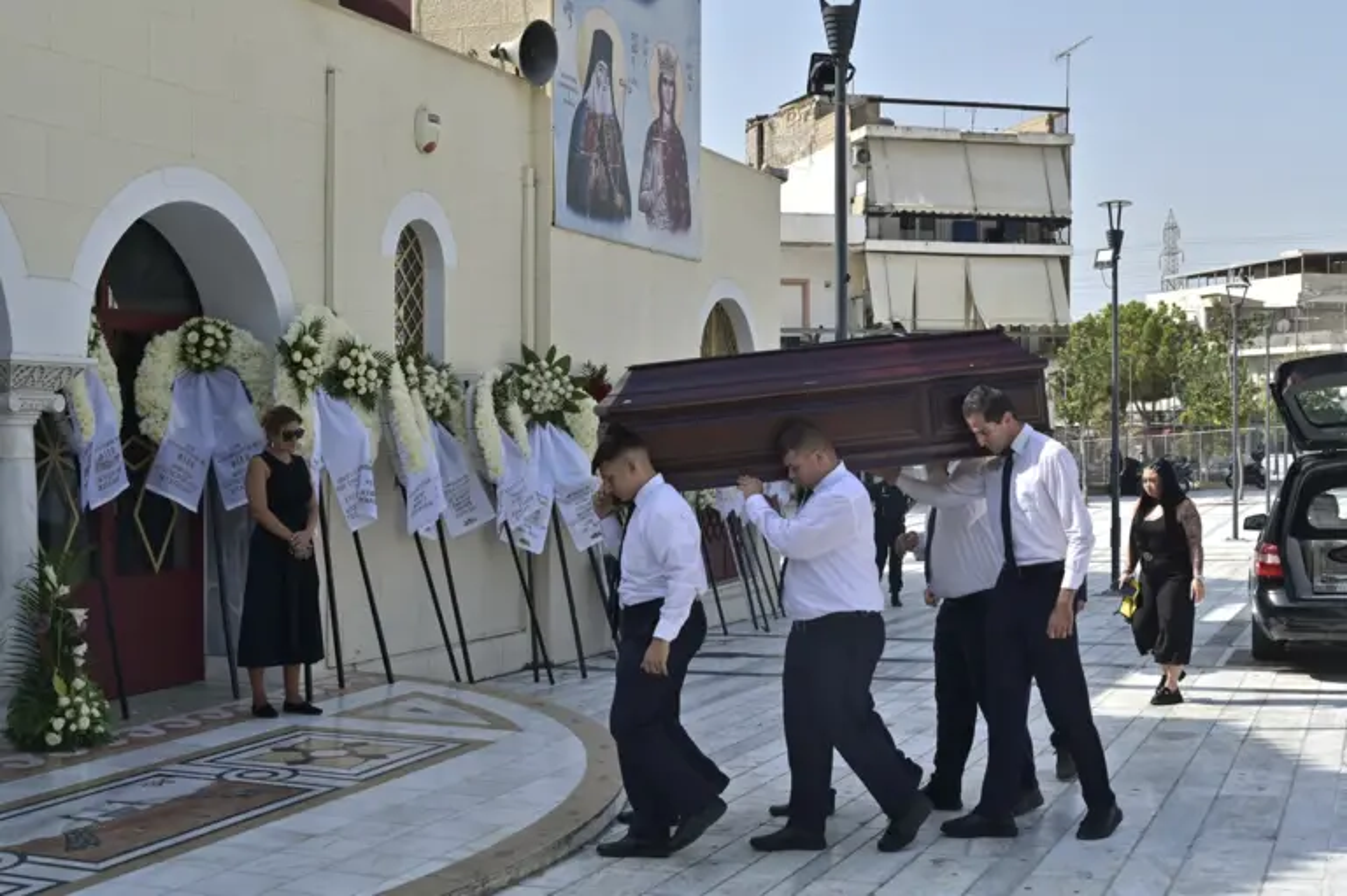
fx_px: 1720
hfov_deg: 42.8
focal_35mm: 46
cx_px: 674
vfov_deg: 29.2
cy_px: 448
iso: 160
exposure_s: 1/500
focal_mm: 46
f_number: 8
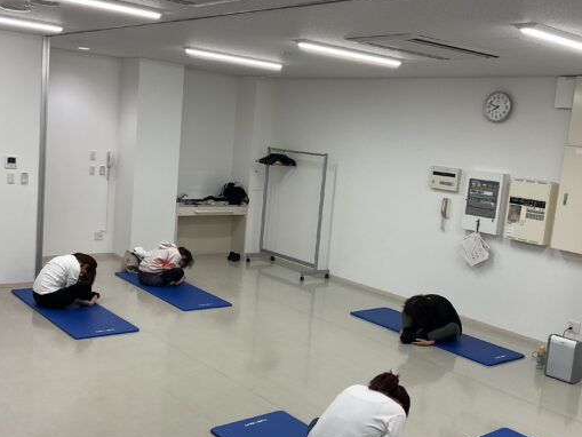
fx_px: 689
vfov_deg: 35.1
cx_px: 298
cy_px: 229
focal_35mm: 41
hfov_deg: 45.8
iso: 50
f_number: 1.8
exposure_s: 1/100
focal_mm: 3
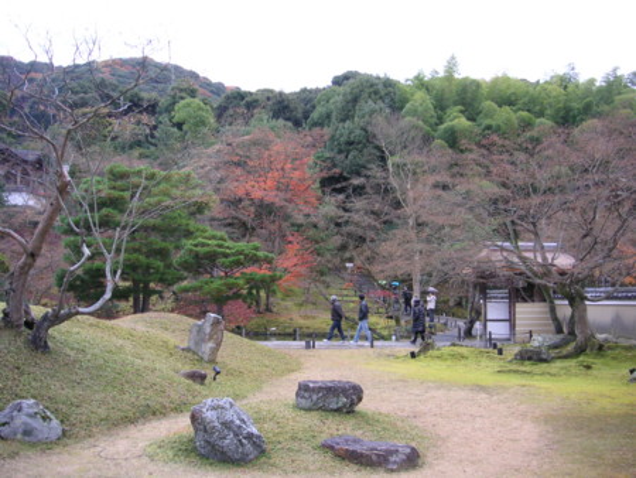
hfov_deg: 50.1
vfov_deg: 38.7
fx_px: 680
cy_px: 239
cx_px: 318
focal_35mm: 37
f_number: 2.8
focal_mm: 6.1
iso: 50
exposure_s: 1/45
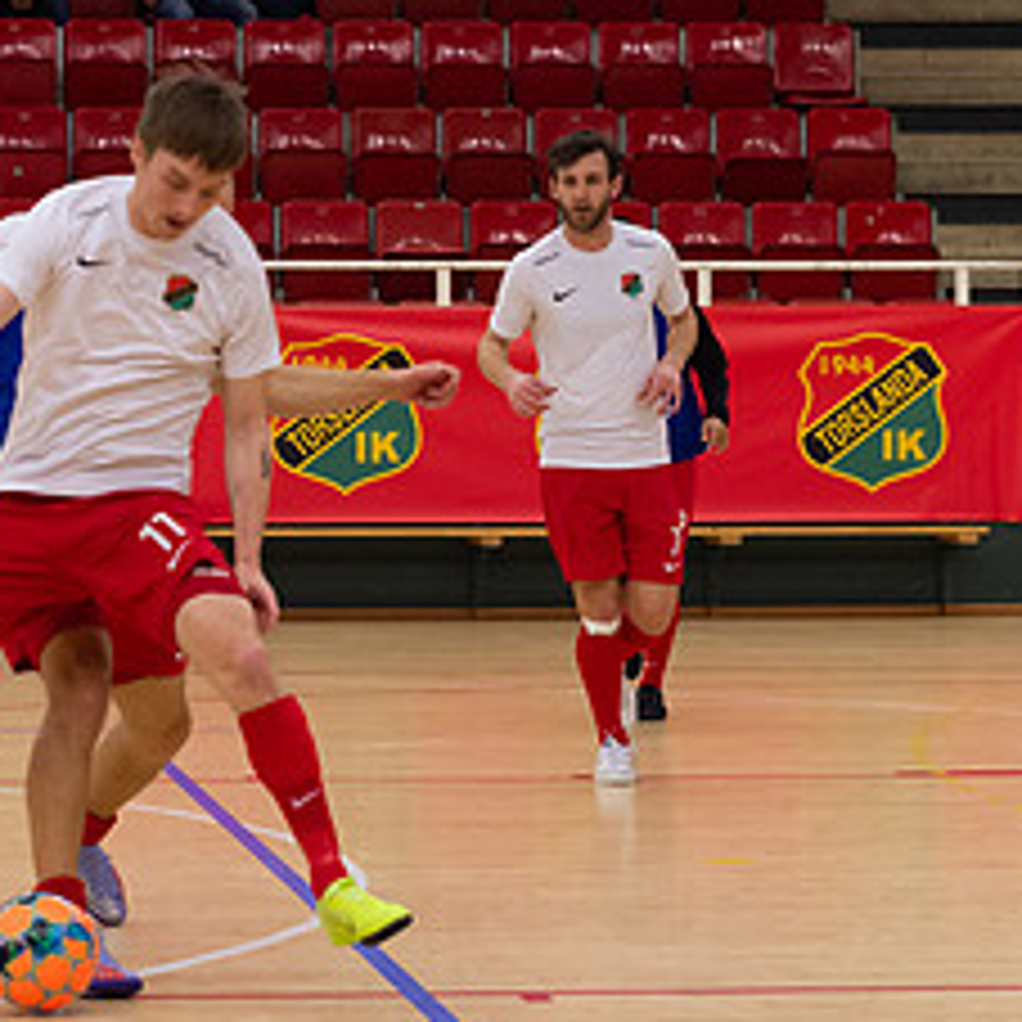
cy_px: 549
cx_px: 162
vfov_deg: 11.5
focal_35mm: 152
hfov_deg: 11.4
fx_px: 5077
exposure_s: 1/640
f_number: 3.2
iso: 2000
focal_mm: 70
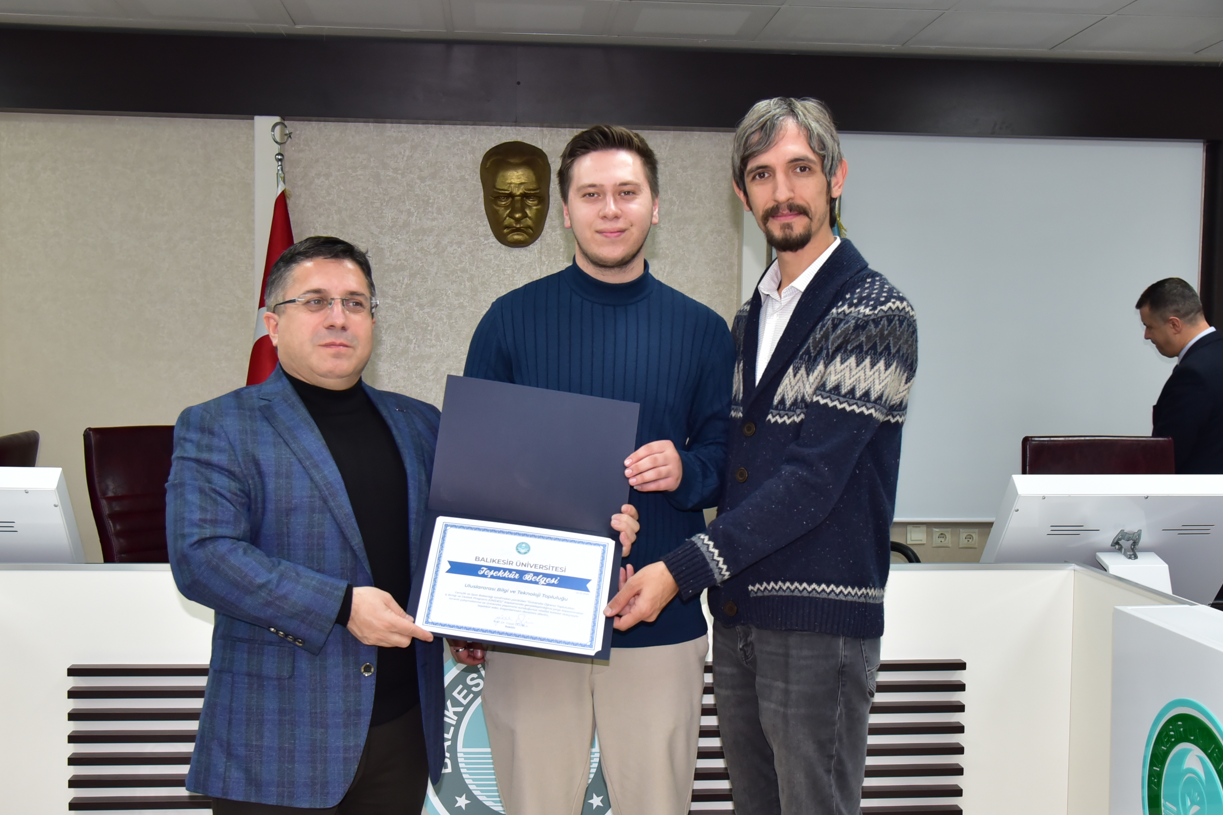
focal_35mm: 44
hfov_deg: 44.5
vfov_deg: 30.5
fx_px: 1495
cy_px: 440
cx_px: 635
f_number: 5
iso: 1250
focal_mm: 32
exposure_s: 1/200
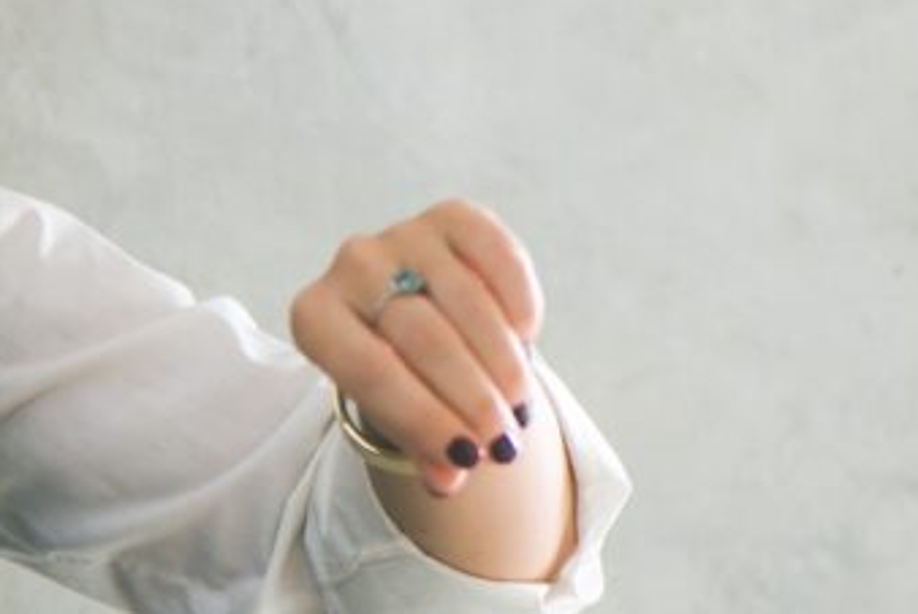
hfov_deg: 6.5
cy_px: -19
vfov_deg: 4.3
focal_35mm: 318
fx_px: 8116
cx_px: -8
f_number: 3.5
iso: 400
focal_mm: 105
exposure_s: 1/50
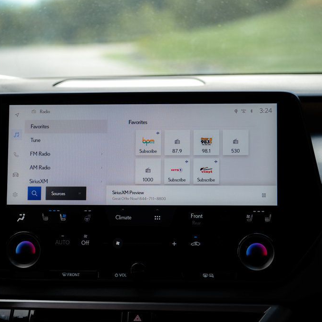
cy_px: 161
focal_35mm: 90
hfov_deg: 19.3
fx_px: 947
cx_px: 162
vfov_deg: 19.3
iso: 500
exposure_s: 1/200
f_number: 5
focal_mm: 70
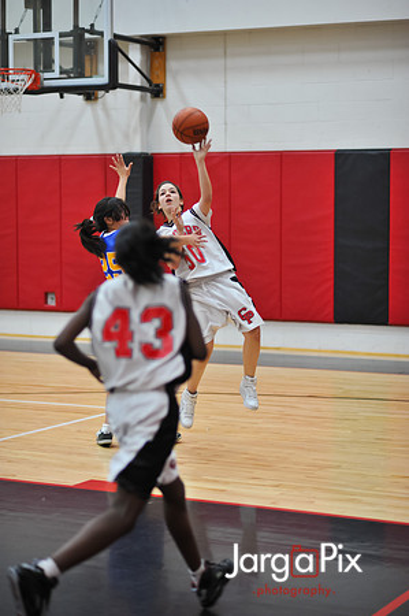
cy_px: 308
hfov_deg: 16.0
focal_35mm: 85
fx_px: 1452
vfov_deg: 23.9
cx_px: 204
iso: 1250
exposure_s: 1/500
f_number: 2
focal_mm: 85
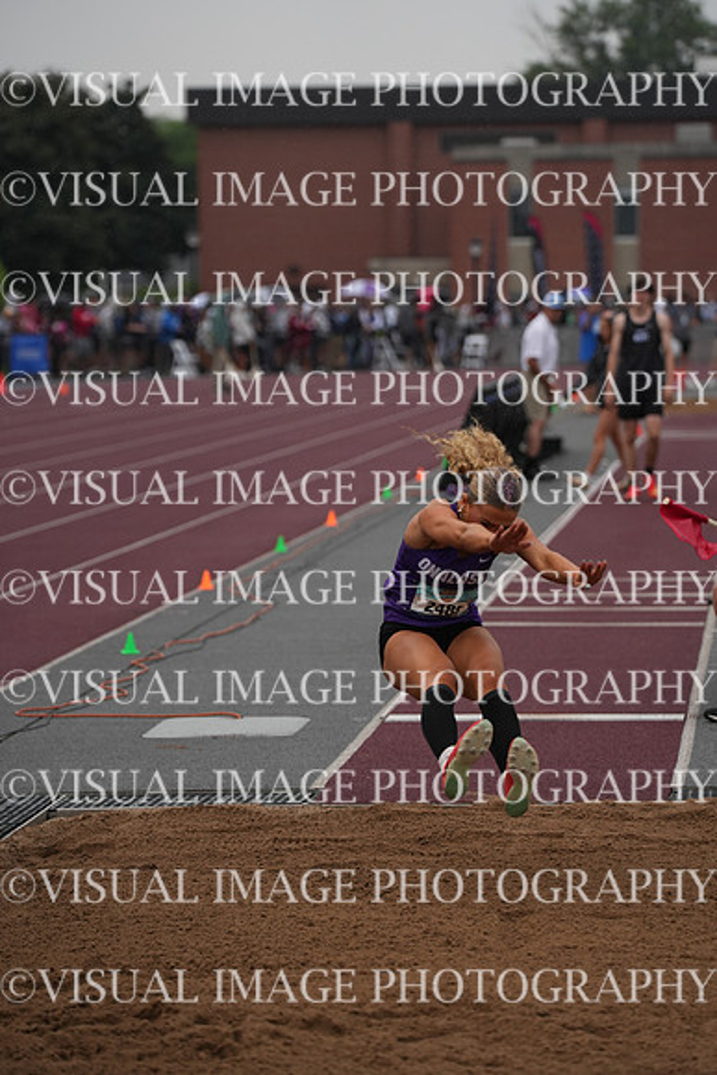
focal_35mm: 154
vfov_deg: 13.3
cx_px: 358
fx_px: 4598
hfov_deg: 8.9
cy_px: 538
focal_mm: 154
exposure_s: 1/2000
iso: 800
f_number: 4
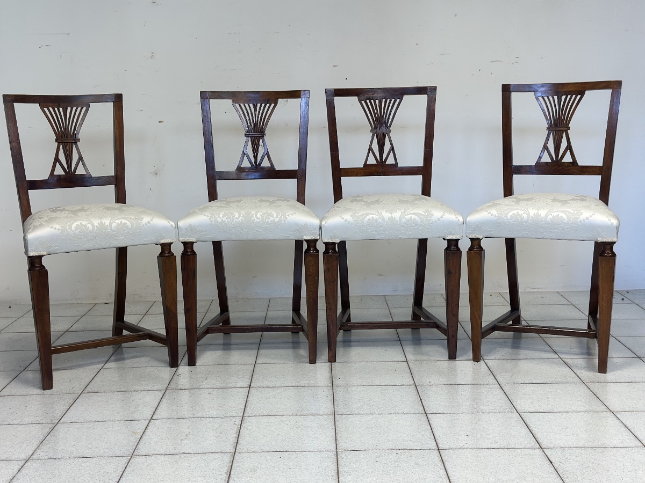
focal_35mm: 48
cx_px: 322
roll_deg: +1.2
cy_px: 242
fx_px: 894
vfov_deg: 30.3
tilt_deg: -9.5
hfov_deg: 39.7
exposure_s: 1/100
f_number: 1.78
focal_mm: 6.86
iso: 100
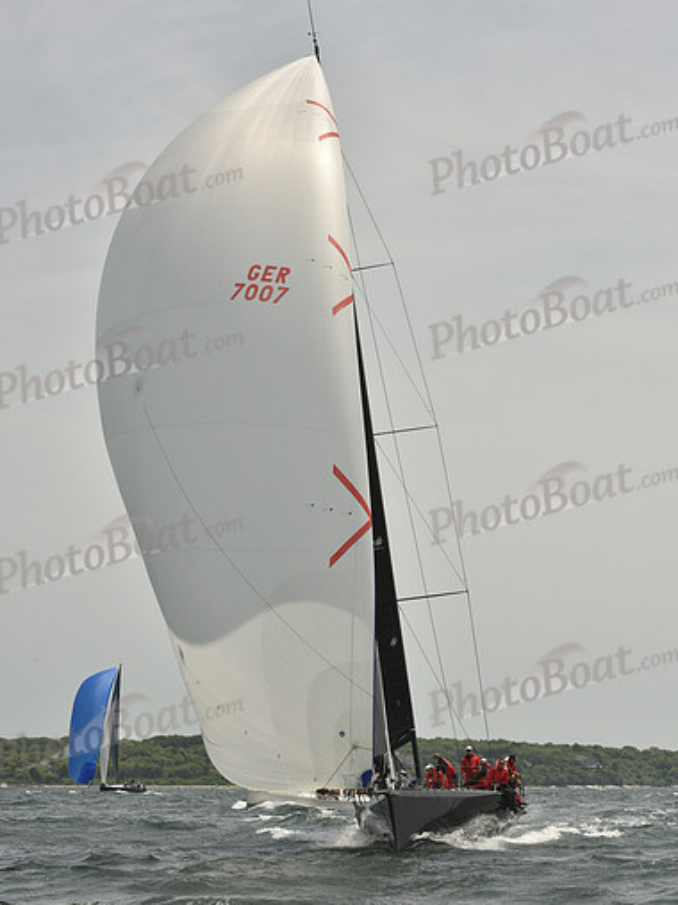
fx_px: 2012
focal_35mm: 77
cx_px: 336
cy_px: 432
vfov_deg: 25.3
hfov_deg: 19.1
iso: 400
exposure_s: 1/1000
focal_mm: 70
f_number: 13
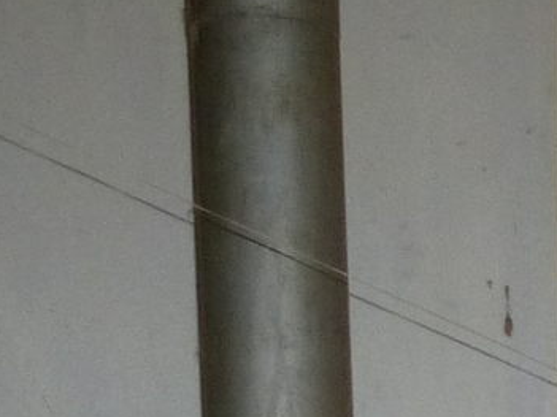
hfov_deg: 12.3
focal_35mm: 140
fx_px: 2252
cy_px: 958
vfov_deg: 9.5
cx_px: 1160
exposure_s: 1/60
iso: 400
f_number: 3.3
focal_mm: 4.3
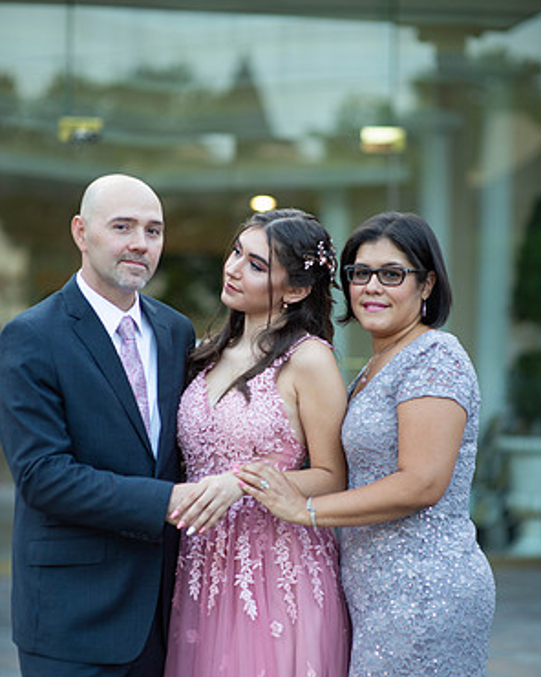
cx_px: 270
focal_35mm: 97
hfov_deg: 15.9
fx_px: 1941
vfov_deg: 19.7
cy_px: 399
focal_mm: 85
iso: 250
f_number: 2
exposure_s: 1/500
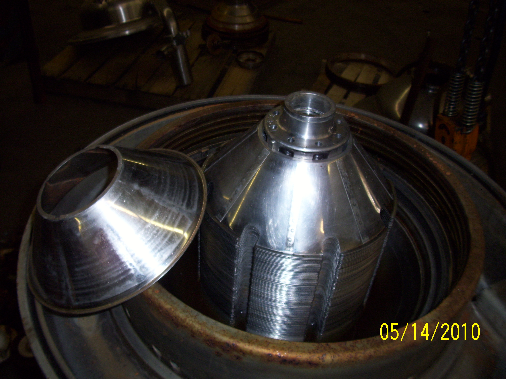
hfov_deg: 54.0
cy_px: 190
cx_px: 253
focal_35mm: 34
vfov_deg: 41.8
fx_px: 497
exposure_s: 1/40
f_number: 2.9
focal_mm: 5.7
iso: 80
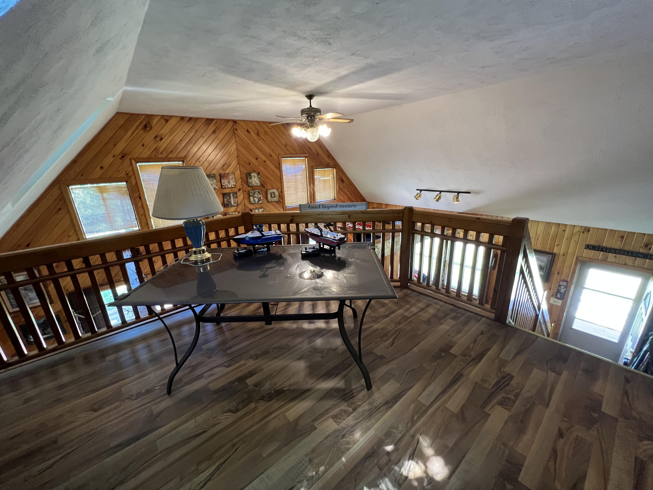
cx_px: 326
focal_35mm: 13
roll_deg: +2.5
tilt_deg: -18.5
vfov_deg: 89.9
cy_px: 245
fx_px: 245
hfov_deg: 106.2
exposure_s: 1/60
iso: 500
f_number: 1.8
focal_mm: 1.57
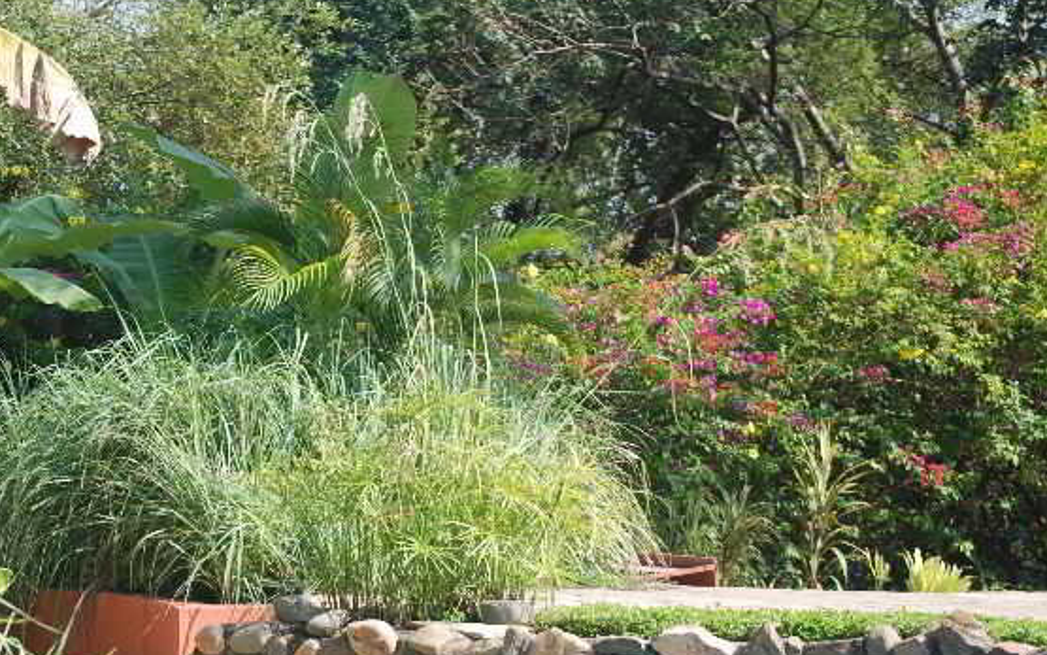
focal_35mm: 137
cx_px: 385
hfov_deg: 15.2
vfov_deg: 9.6
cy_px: 463
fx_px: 3910
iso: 200
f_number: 5
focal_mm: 62
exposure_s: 1/400
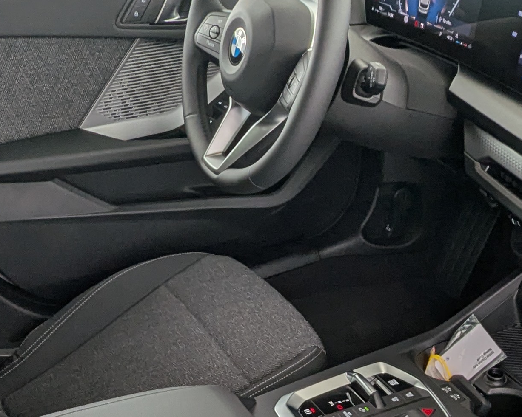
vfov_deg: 27.5
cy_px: 417
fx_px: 803
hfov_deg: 36.0
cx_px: 263
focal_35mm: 52
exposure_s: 1/43
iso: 62
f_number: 2.2
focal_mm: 2.35
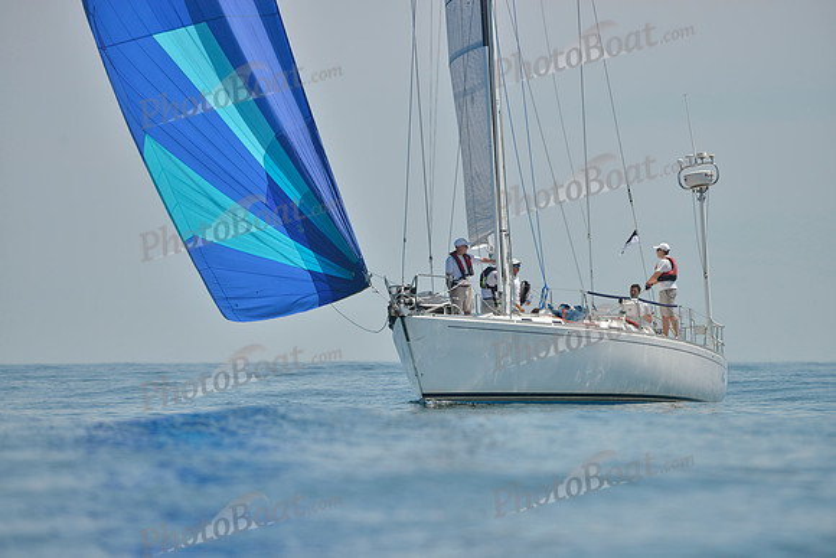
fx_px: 6968
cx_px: 418
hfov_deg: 6.9
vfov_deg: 4.6
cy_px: 279
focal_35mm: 300
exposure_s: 1/2500
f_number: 5.6
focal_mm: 300
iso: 280
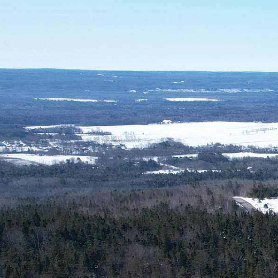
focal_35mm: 97
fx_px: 881
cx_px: 704
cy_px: 217
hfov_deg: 12.8
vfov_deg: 17.8
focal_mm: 8.38
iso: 100
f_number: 2.8
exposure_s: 1/1500
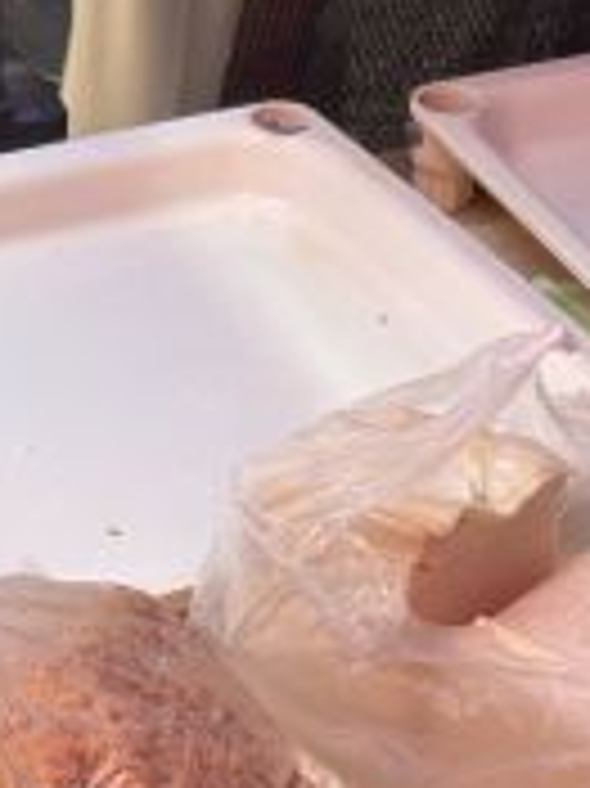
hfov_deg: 10.6
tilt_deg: -42.2
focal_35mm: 139
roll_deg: -1.0
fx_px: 3163
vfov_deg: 13.9
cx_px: 167
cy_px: 885
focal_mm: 5.96
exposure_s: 1/323
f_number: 1.6
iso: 32
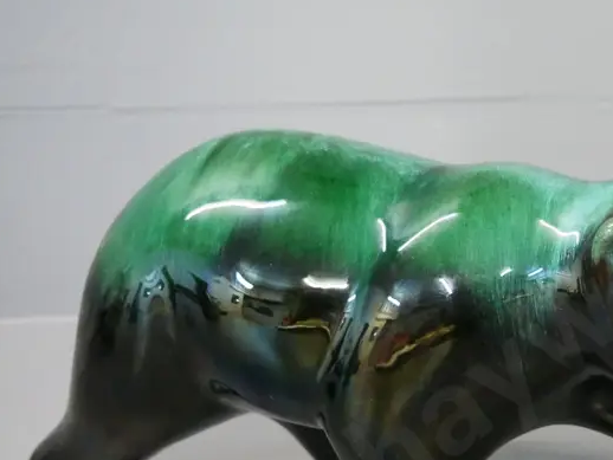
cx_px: 595
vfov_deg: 18.6
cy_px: 312
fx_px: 1400
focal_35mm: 79
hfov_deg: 23.8
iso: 3200
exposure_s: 1/60
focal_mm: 20
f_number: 4.5
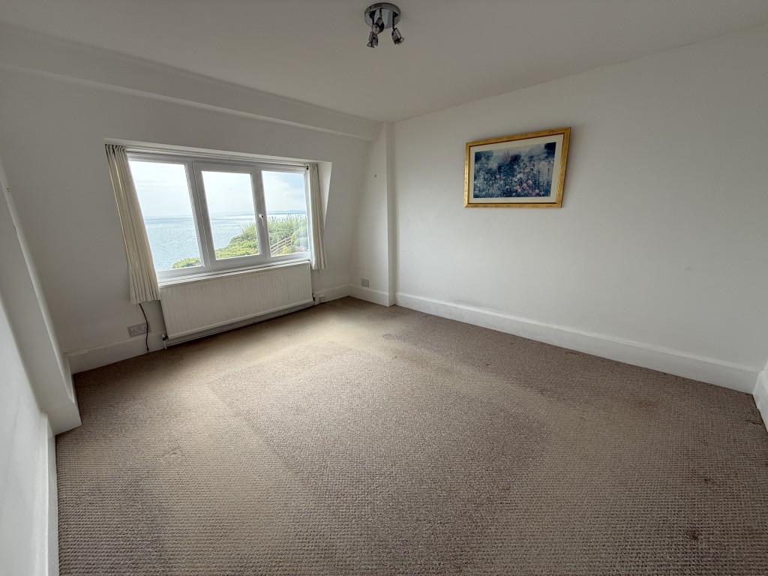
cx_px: 384
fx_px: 311
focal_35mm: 14
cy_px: 288
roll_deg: +0.1
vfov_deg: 85.7
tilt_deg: -13.8
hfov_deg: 102.1
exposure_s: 1/451
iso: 64
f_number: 2.2
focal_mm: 2.22
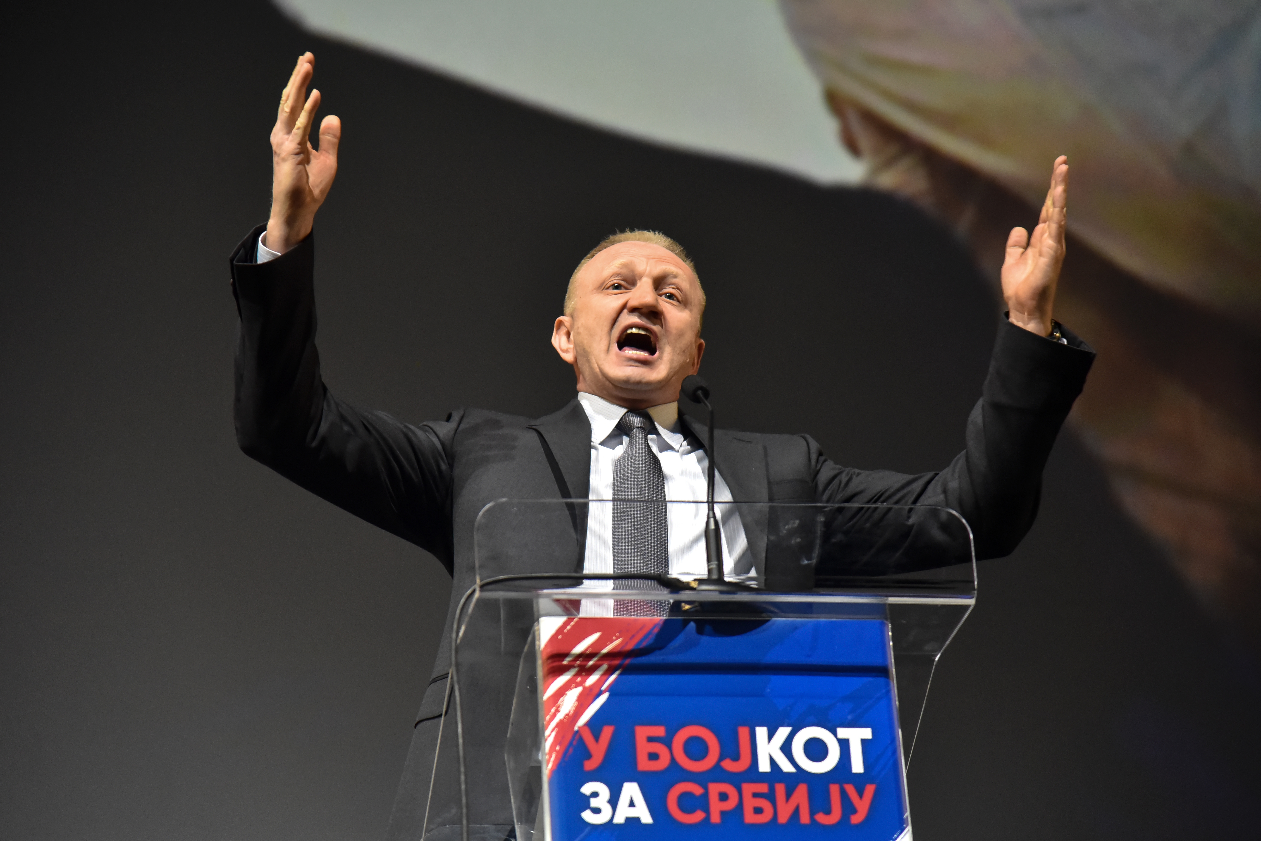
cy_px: 420
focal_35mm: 120
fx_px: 4203
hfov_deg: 17.1
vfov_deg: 11.4
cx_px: 630
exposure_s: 1/200
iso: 3200
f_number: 4
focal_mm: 120
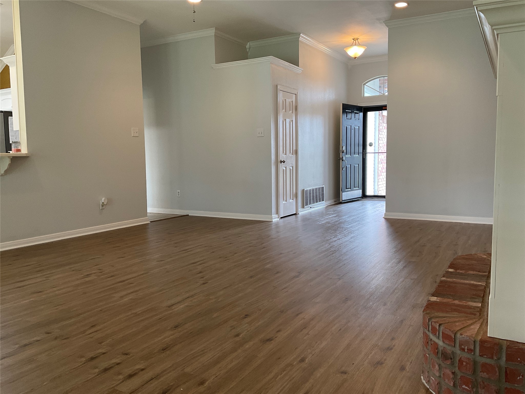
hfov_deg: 61.7
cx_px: 262
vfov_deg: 48.2
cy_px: 197
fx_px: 440
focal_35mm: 29
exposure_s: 1/60
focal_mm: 3
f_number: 1.8
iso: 64
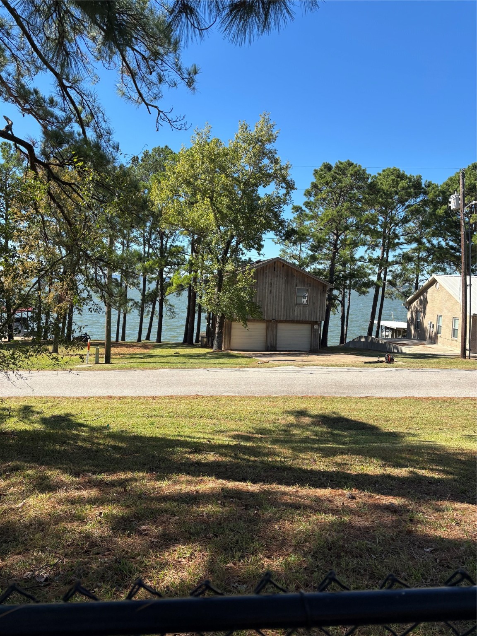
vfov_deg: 67.3
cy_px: 318
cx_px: 238
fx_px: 478
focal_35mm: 26
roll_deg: -4.0
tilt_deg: -3.3
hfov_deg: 53.1
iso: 50
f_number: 1.6
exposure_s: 1/1845
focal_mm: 5.96
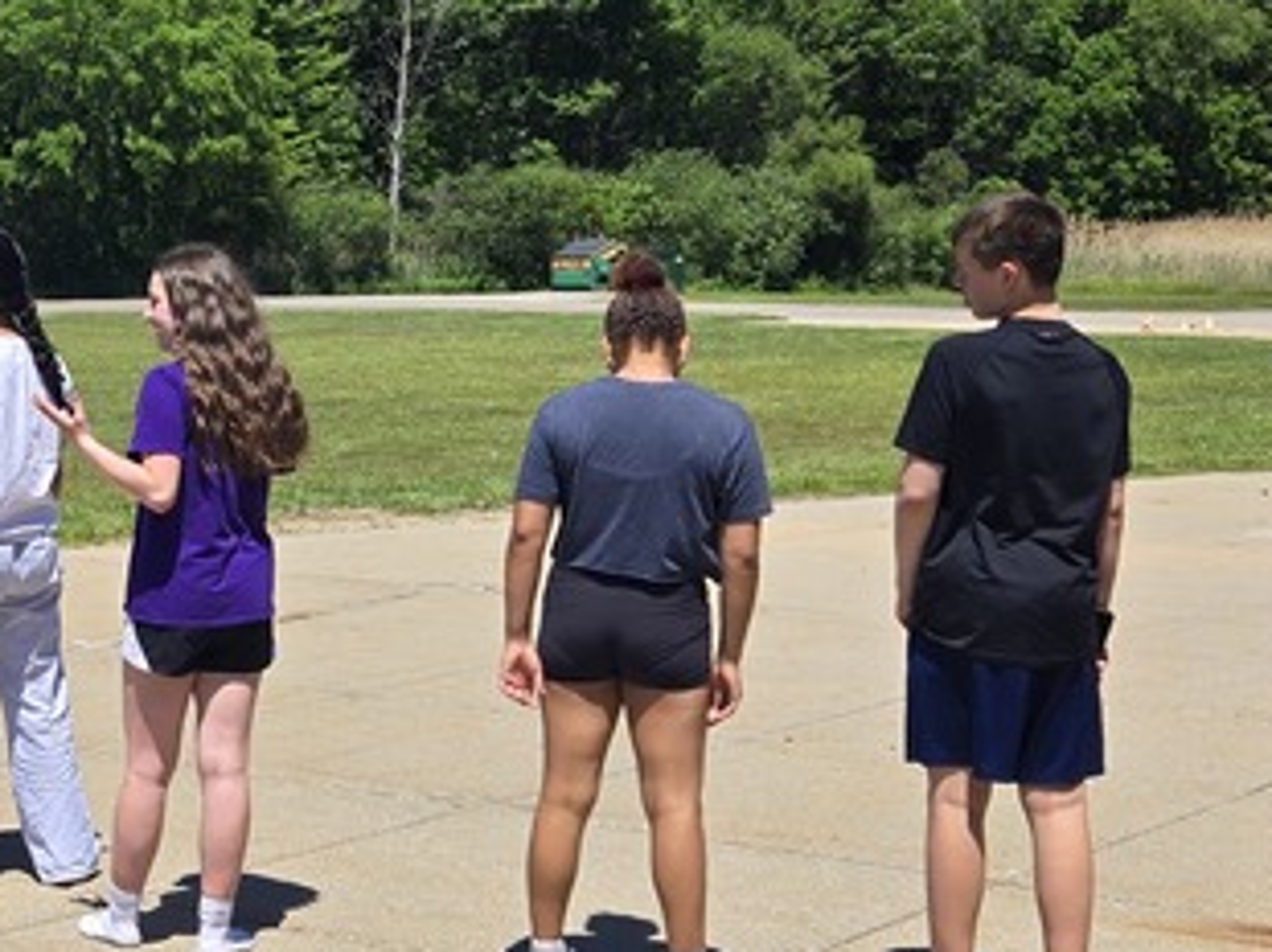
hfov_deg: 24.6
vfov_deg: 19.4
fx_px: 2791
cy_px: 468
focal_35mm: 76
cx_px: 21
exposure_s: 1/2240
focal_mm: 5.4
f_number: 1.8
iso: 25
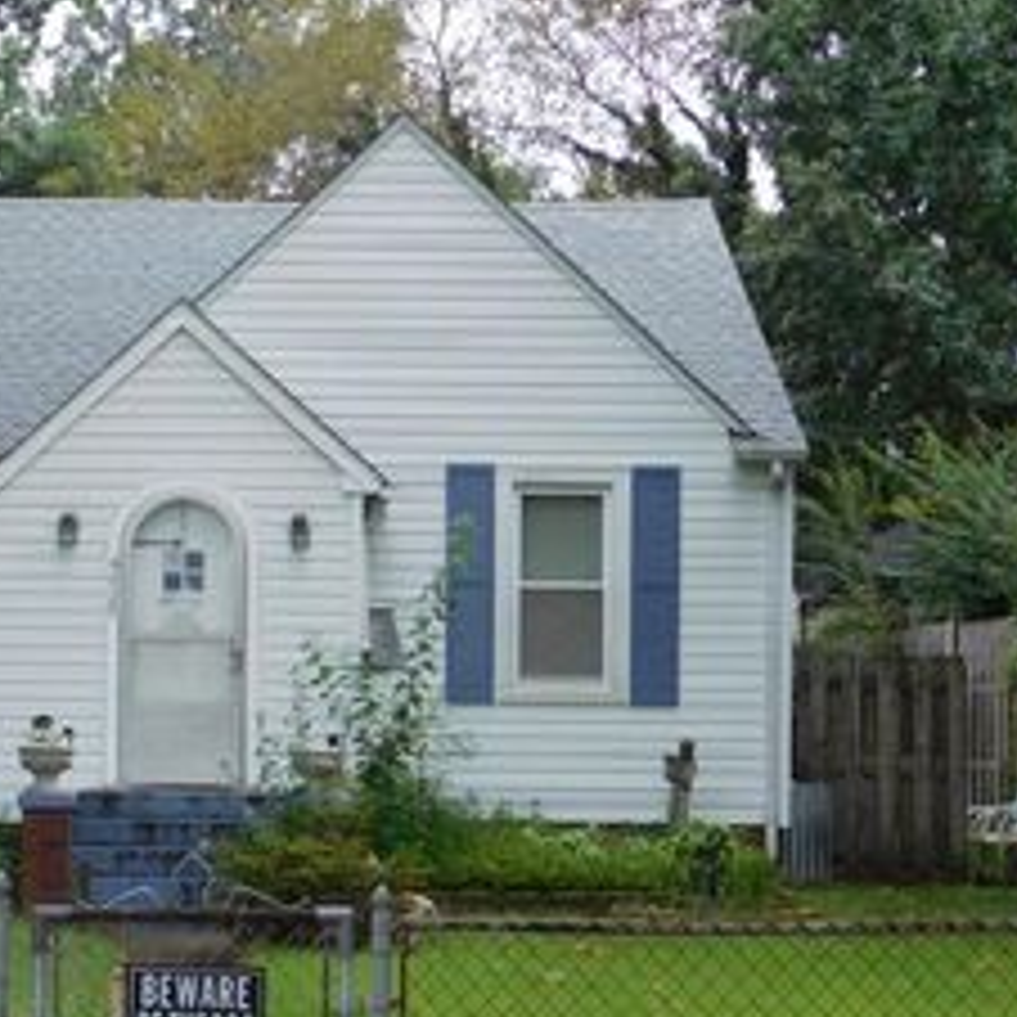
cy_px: 758
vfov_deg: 19.6
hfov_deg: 19.3
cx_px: 45
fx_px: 2925
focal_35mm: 88
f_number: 3.7
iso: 125
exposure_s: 1/60
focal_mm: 8
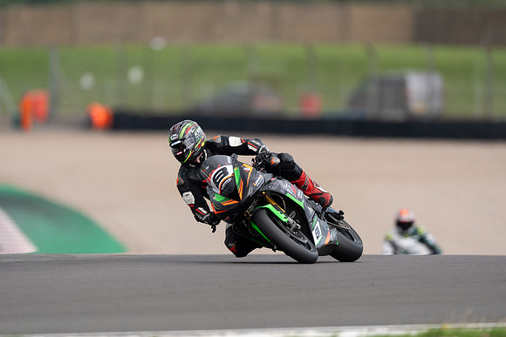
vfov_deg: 1.8
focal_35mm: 748
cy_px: 144
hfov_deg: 2.8
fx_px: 10509
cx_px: 241
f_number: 4
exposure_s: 1/500
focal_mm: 600
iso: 125
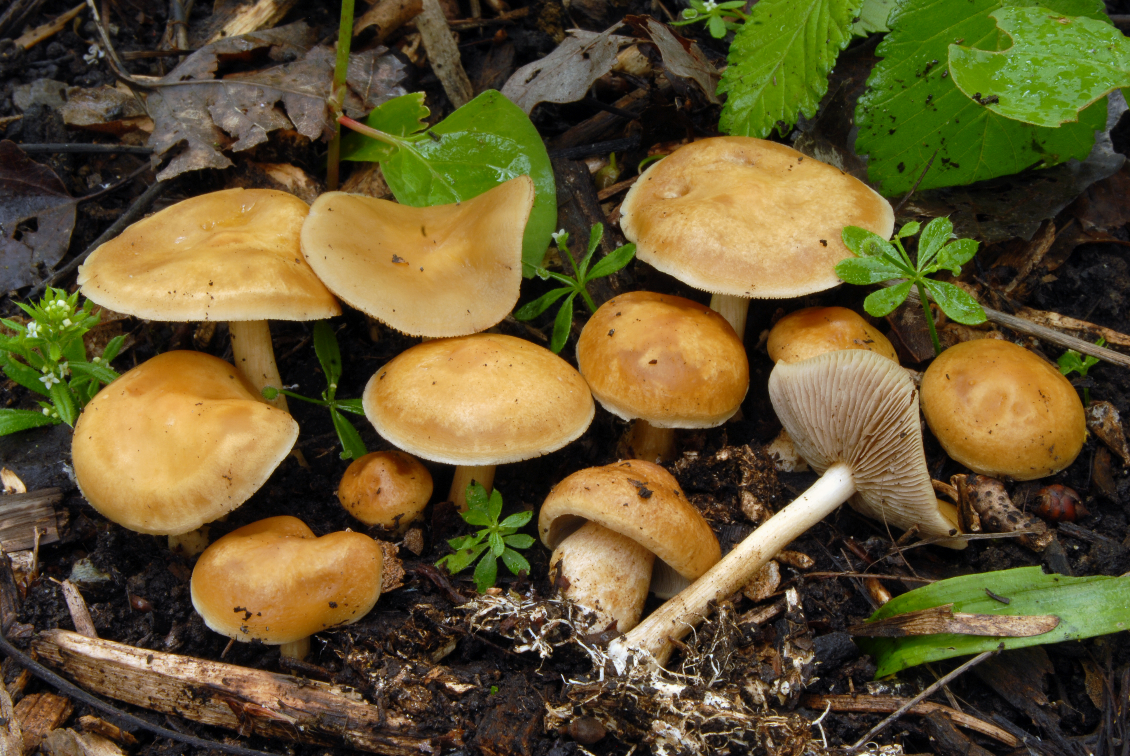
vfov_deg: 14.7
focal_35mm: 93
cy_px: 378
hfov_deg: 21.9
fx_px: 2923
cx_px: 565
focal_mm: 62
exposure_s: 1/1.5
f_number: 22
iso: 100
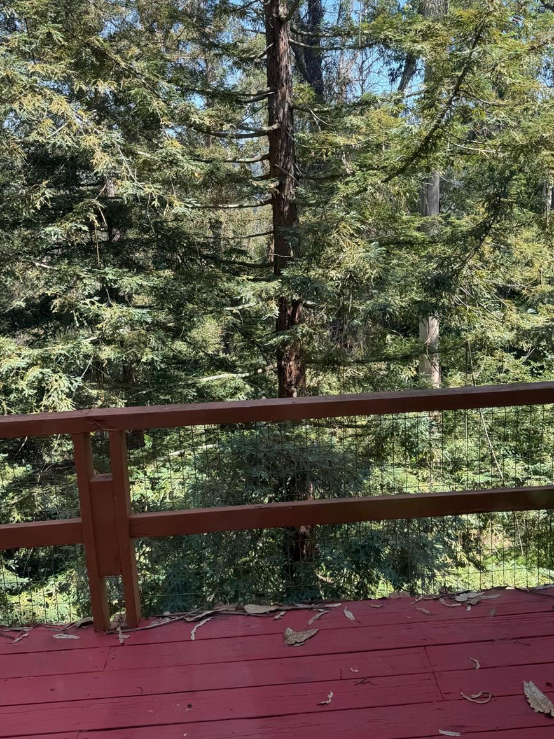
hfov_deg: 45.4
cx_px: 299
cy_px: 348
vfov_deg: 58.3
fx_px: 661
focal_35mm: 31
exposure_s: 1/521
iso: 80
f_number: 1.78
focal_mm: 6.76
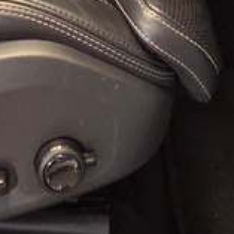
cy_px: -316
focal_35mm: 75
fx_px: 574
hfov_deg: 22.7
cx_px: 42
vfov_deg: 14.9
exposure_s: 1/50
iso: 500
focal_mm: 2.2
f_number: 2.2
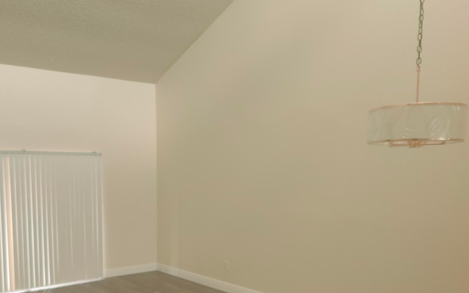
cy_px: 227
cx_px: 155
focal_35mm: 33
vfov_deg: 37.2
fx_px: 422
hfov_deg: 56.8
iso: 640
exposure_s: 1/120
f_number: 1.8
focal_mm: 6.06
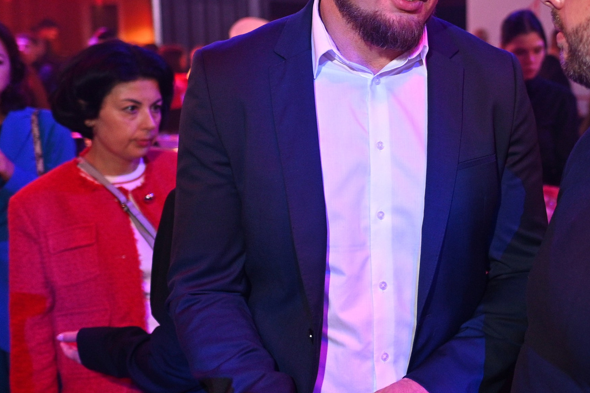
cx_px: 487
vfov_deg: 28.5
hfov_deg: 39.9
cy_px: 150
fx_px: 770
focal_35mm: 47
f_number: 1.8
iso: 800
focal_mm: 20
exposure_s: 1/160
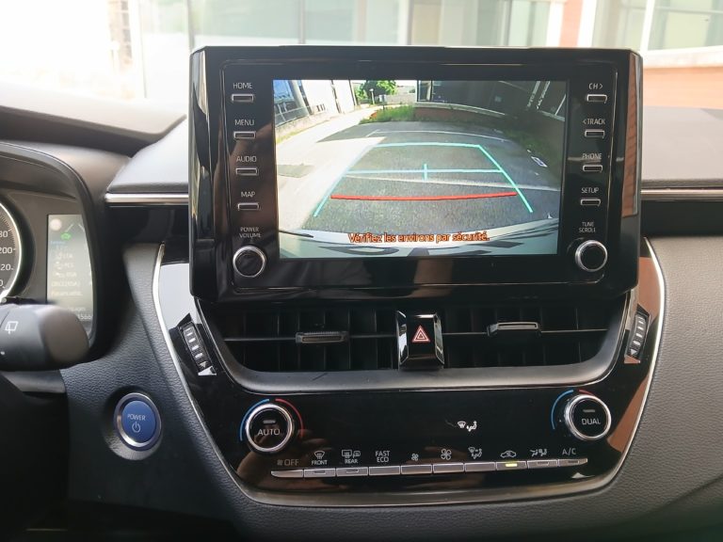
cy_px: 271
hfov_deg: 67.3
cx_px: 362
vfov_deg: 53.1
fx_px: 543
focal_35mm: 26
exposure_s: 1/50
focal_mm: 3.98
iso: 200
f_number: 1.8
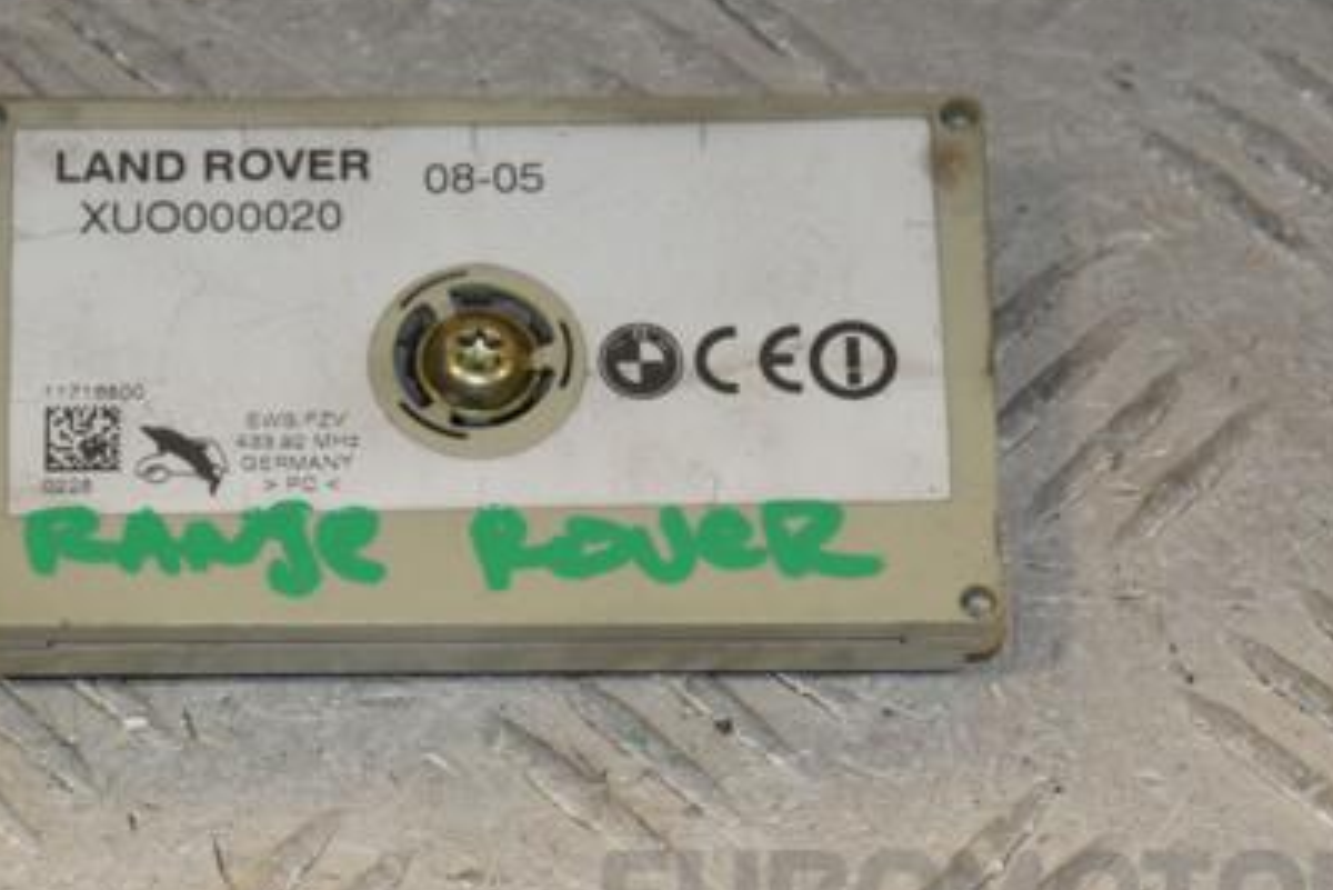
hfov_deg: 9.9
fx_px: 7667
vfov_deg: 6.6
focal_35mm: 207
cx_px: 540
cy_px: 457
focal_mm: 92
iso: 800
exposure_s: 1/200
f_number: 10
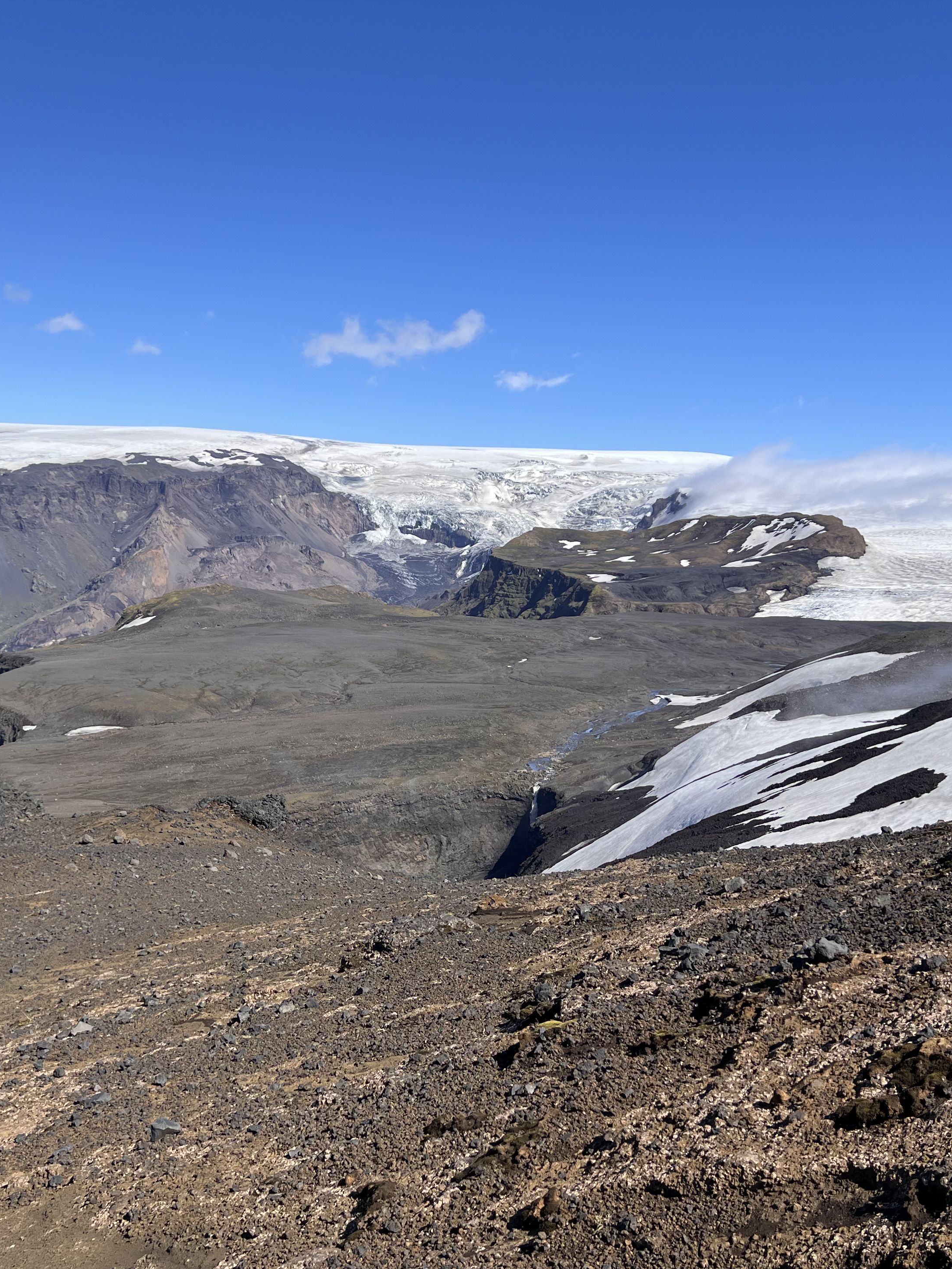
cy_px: 618
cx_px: 452
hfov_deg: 39.6
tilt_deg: -6.9
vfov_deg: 51.3
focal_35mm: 36
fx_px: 1320
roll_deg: -2.9
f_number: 1.5
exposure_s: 1/6579
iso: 50
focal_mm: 5.7
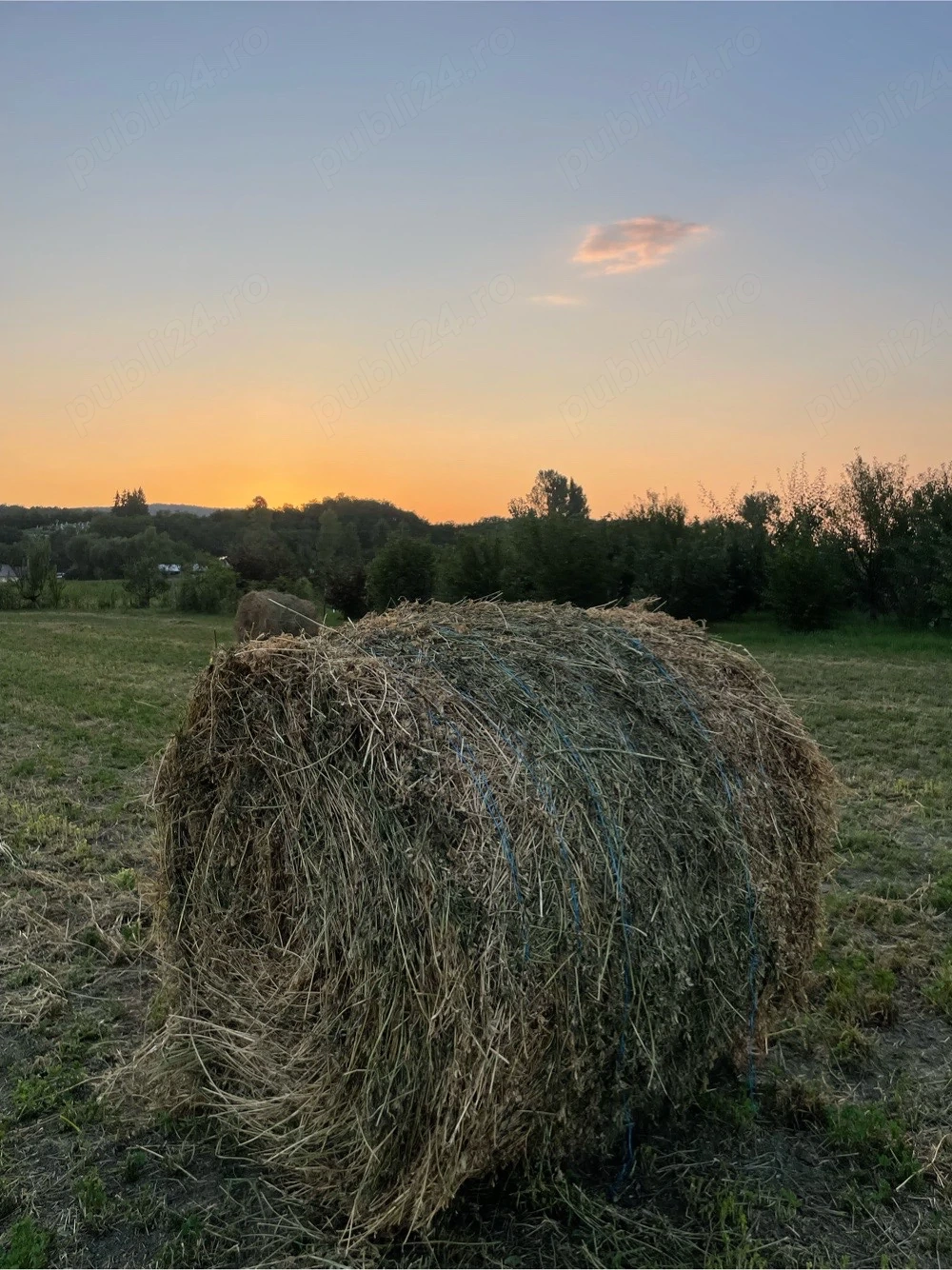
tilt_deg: -2.9
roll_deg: +1.5
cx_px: 476
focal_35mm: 26
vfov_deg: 67.3
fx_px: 954
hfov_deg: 53.0
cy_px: 635
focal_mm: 4.2
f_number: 1.6
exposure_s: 1/824
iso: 32
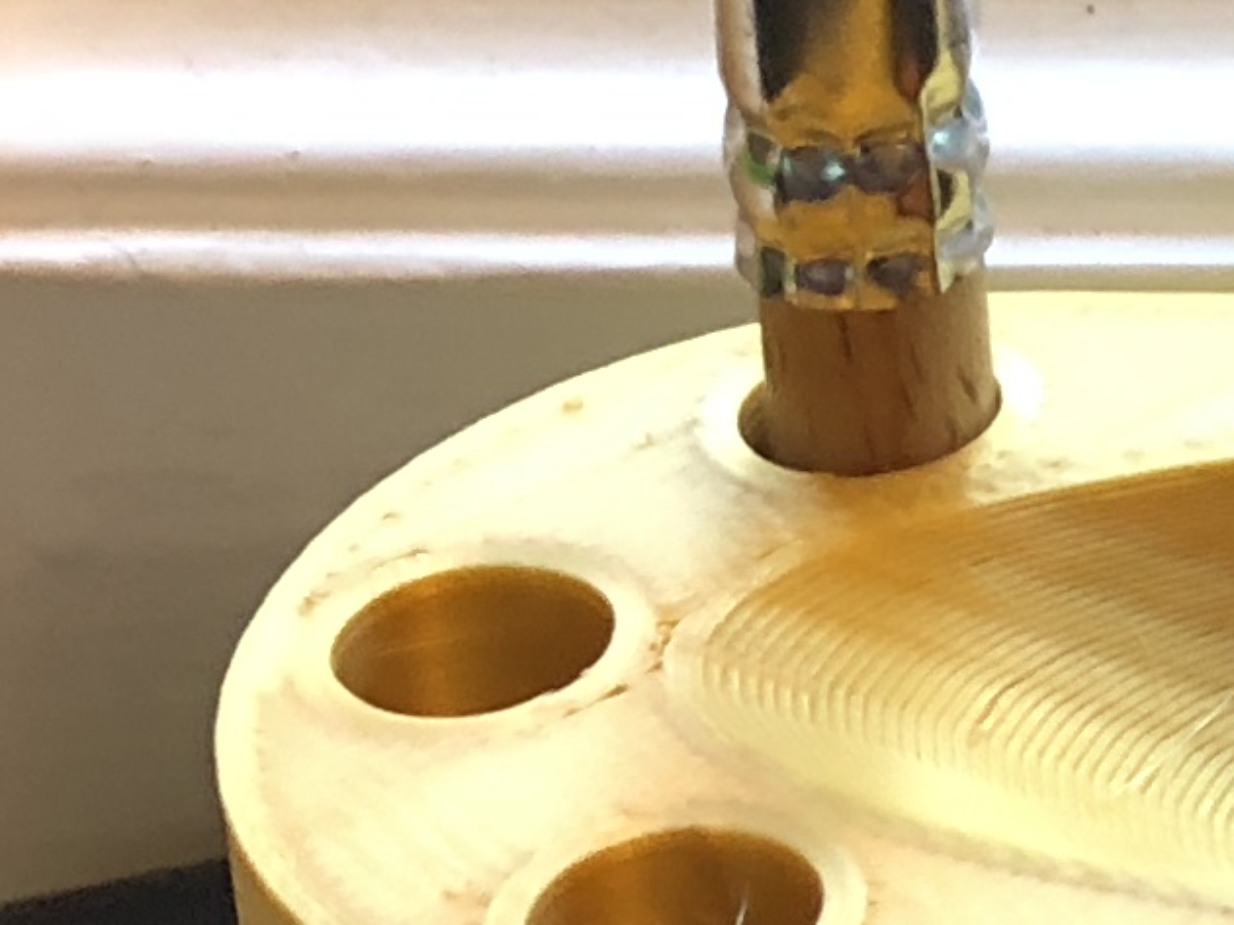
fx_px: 6380
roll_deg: -2.6
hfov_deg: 10.1
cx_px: 2589
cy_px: -319
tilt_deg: -26.2
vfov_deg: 8.2
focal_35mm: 179
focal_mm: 3.99
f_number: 1.8
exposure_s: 1/15
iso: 50
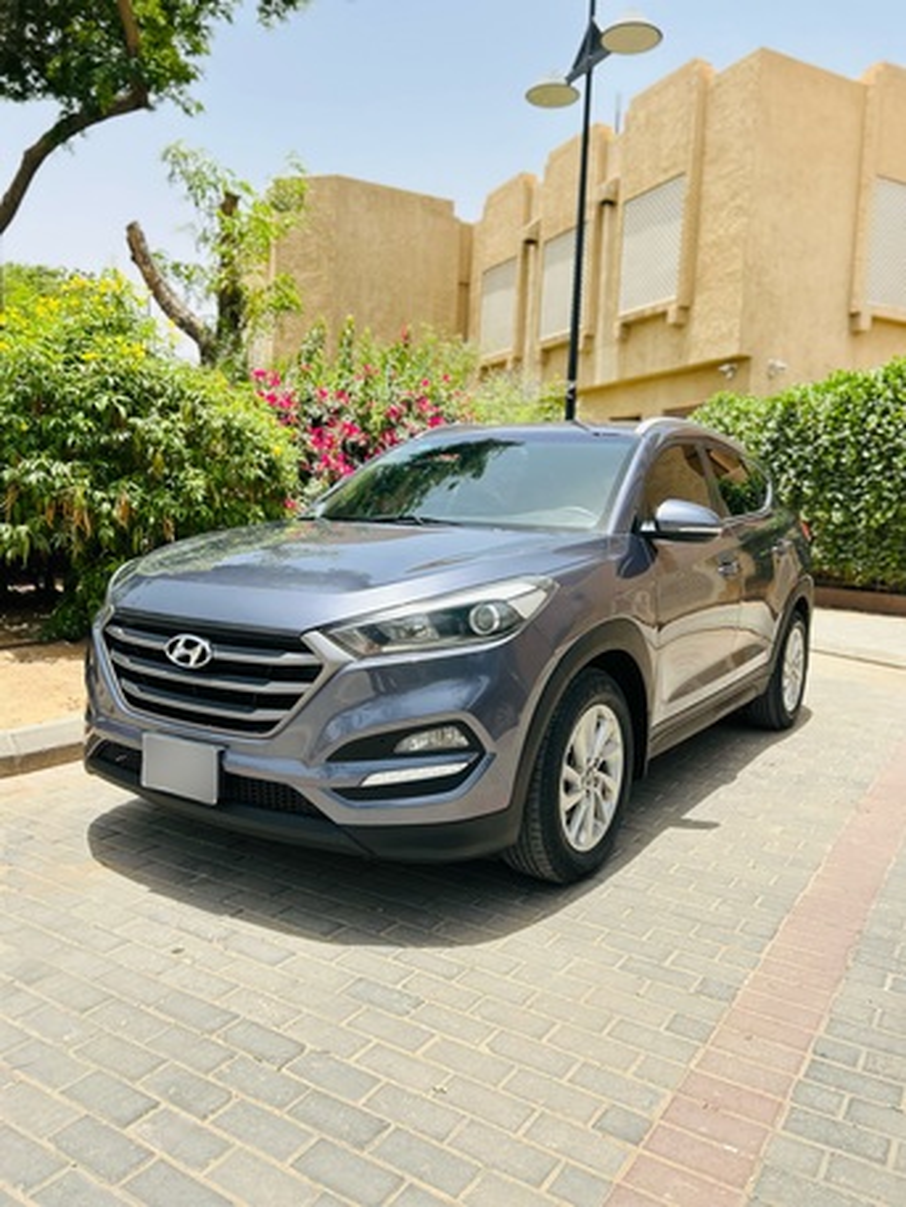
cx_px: 453
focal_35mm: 26
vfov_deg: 67.3
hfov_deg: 53.1
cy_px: 604
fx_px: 907
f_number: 1.5
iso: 50
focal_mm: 5.7
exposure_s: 1/1808
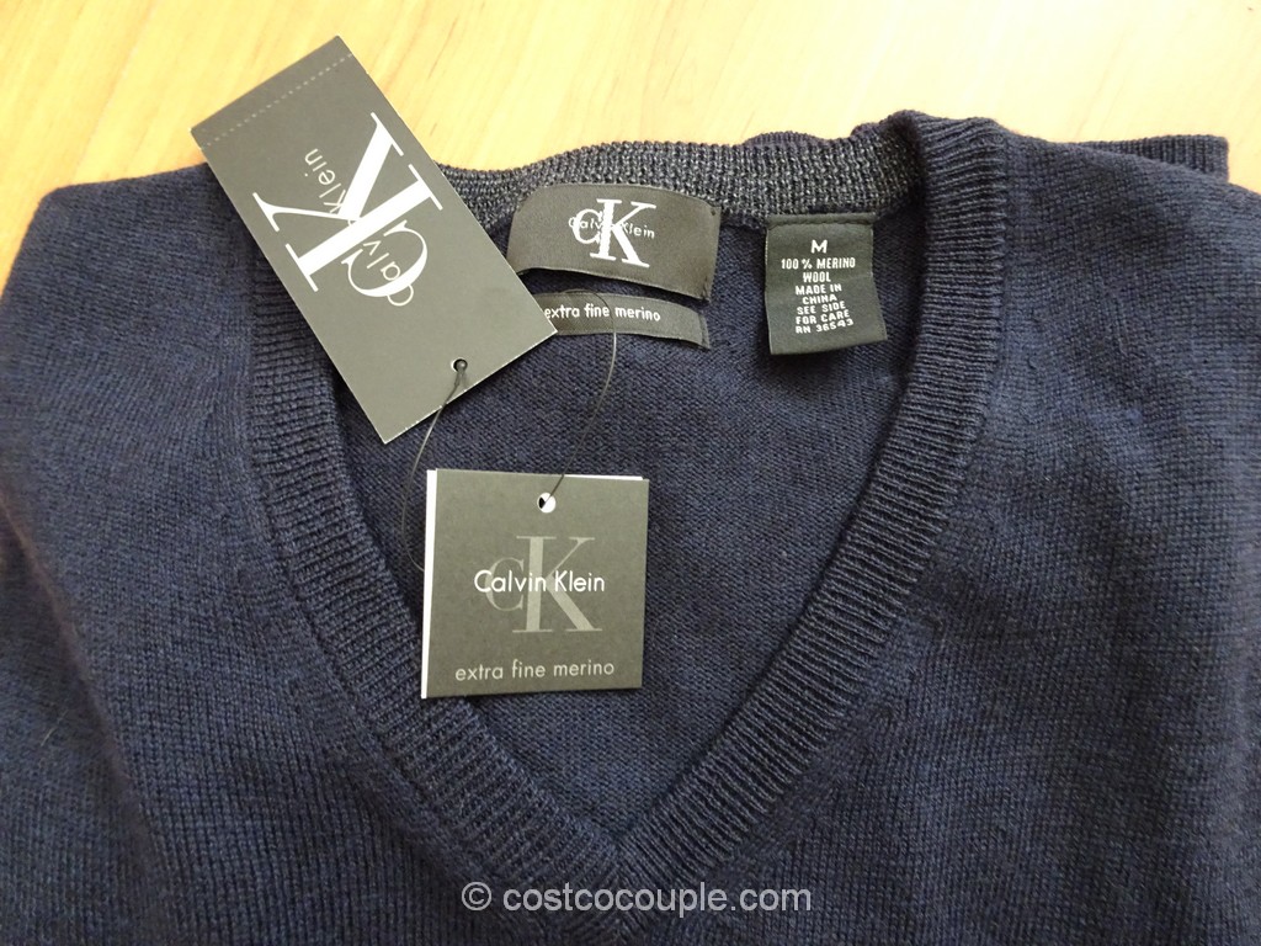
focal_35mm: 24
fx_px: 874
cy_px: 473
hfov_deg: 71.6
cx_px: 630
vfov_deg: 56.8
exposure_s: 1/13
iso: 800
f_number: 3.5
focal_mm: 4.1
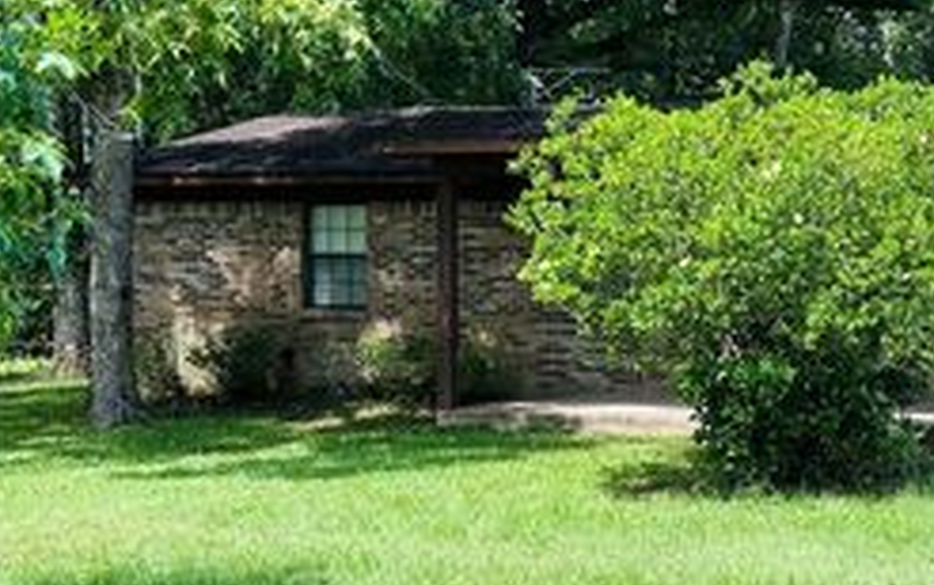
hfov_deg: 33.2
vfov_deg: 23.1
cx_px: 938
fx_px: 1426
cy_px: 355
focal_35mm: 56
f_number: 1.5
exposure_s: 1/814
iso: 50
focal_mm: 5.7
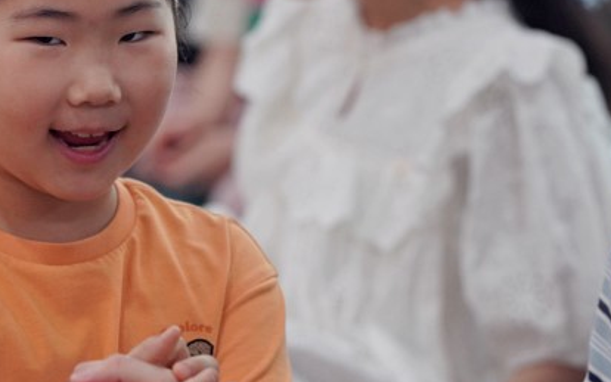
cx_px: 229
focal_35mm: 443
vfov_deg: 3.0
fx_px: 7379
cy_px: 152
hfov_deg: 4.7
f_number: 4
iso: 2000
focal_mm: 200
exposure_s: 1/250
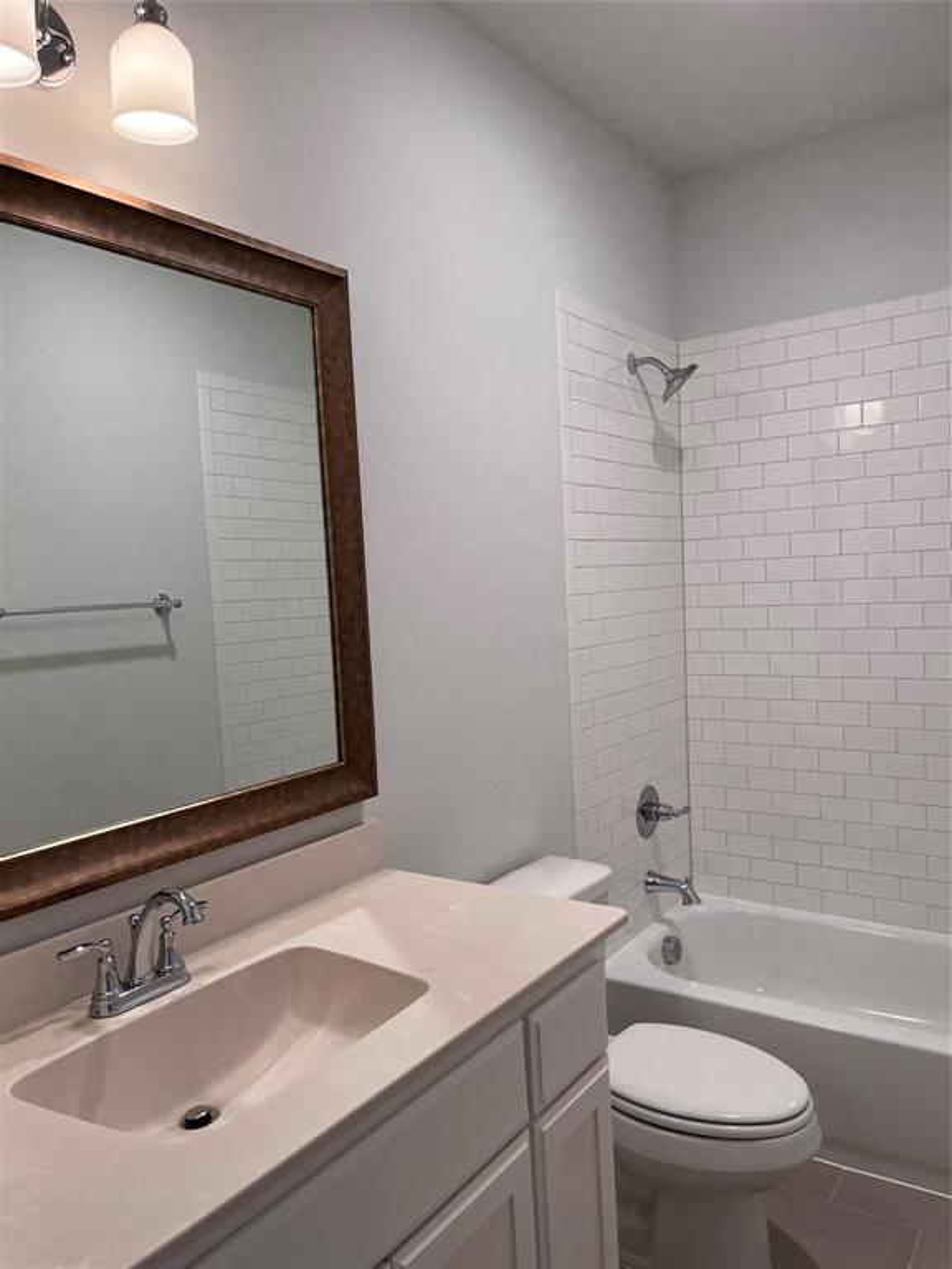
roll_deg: +2.0
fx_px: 953
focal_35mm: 26
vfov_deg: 67.3
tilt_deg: -3.4
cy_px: 634
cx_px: 476
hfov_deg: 53.1
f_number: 1.6
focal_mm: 5.1
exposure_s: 1/120
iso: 125
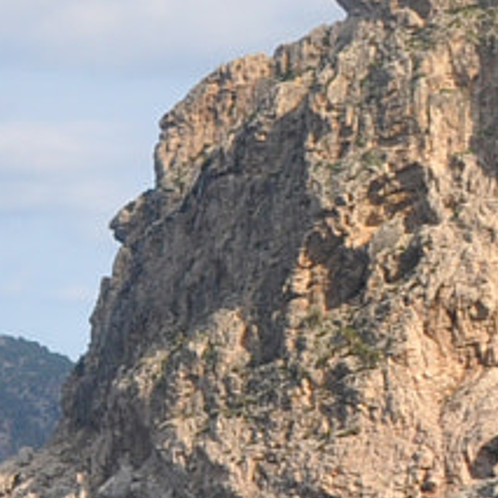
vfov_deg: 10.2
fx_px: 2800
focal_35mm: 172
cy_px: 223
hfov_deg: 8.7
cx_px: -914
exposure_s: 1/320
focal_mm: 18
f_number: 9
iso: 200
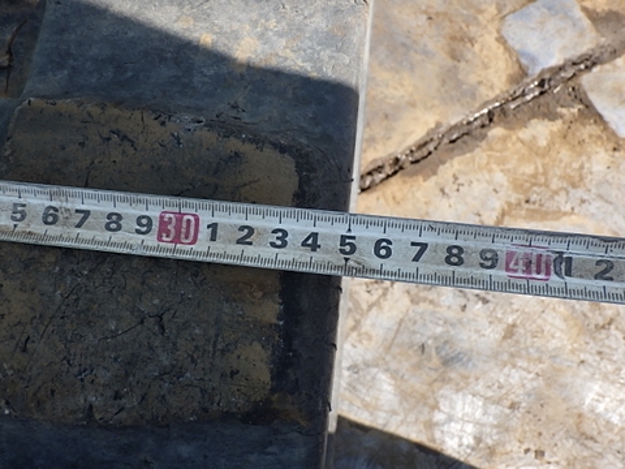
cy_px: 234
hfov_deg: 54.0
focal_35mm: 34
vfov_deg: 41.8
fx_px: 614
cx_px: 312
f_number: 4.6
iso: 125
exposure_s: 1/320
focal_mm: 6.1
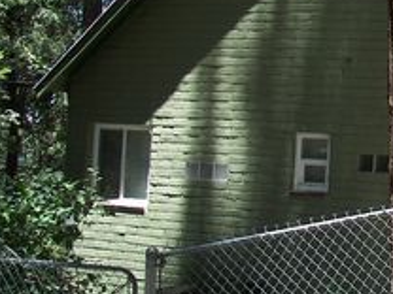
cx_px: 467
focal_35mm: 101
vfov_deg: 14.6
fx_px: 1147
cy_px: 86
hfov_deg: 18.5
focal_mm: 6.9
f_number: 2.8
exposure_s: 1/200
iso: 50
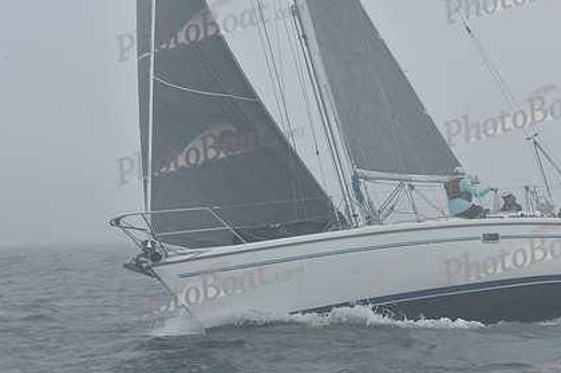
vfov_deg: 14.1
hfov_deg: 21.0
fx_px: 1511
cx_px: 375
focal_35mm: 97
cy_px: 201
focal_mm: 70
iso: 250
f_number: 10
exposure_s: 1/800
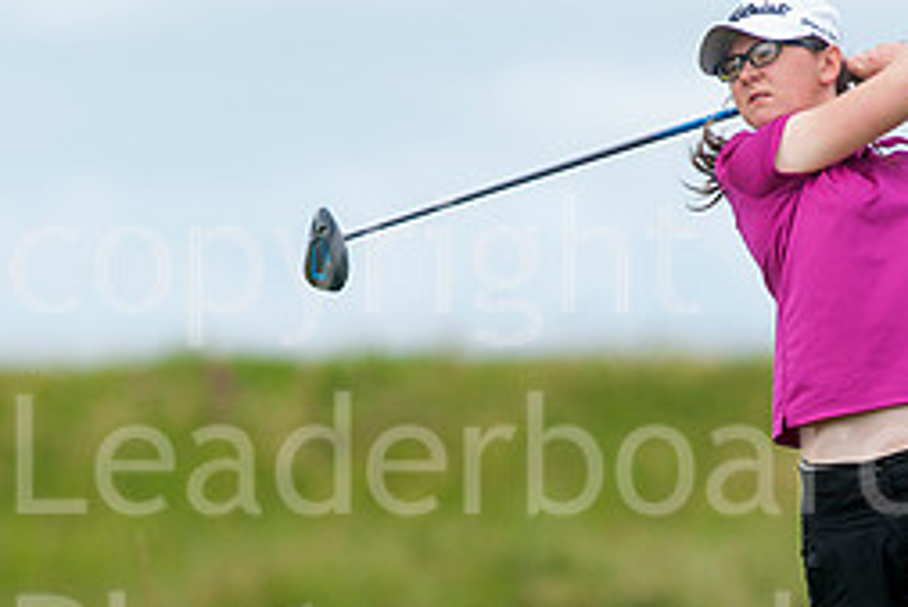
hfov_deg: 3.0
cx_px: 481
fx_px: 17337
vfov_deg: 2.0
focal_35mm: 687
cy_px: 488
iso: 400
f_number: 6.3
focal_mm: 300
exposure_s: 1/2000
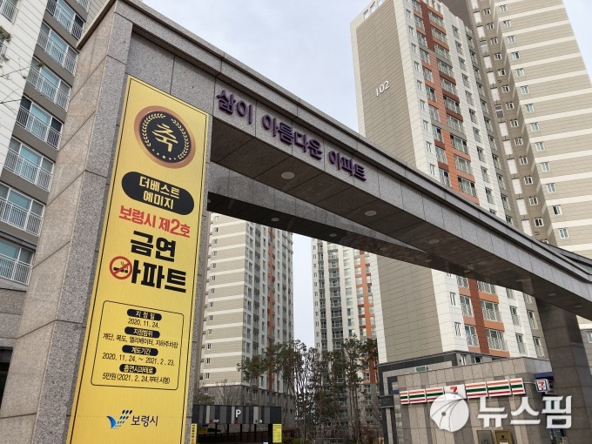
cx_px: 296
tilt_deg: +24.3
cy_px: 222
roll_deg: -0.2
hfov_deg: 63.4
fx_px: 479
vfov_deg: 49.7
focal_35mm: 28
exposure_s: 1/923
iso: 20
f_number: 1.8
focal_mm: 3.99
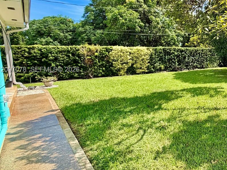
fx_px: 184
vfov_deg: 49.5
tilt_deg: -1.5
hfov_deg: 52.7
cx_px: 218
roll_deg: +3.2
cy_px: 70
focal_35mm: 28
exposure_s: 1/770
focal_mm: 2.22
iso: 40
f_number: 2.2
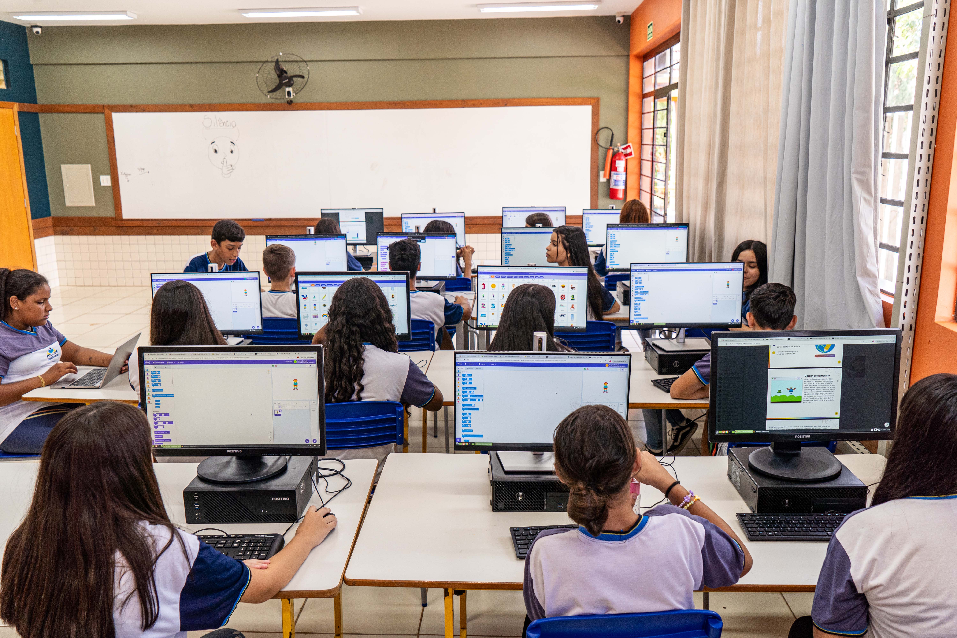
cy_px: 319
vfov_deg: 43.6
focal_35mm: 30
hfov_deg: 61.9
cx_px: 478
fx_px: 797
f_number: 5
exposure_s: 1/125
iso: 640
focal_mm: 30
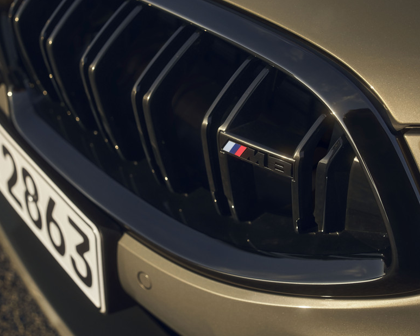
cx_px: 202
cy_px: 138
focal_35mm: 51
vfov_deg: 29.6
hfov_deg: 36.7
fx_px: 634
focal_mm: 35
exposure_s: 1/640
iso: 160
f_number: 5
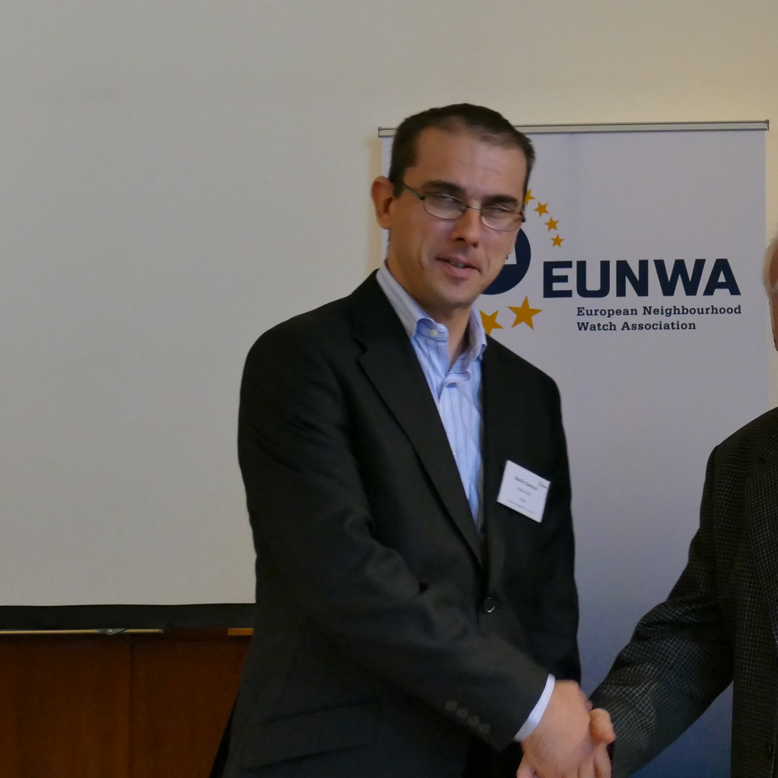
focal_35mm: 88
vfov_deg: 19.7
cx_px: 713
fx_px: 2238
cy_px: 413
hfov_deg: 19.3
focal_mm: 16.24
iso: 1250
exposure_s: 1/125
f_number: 3.2
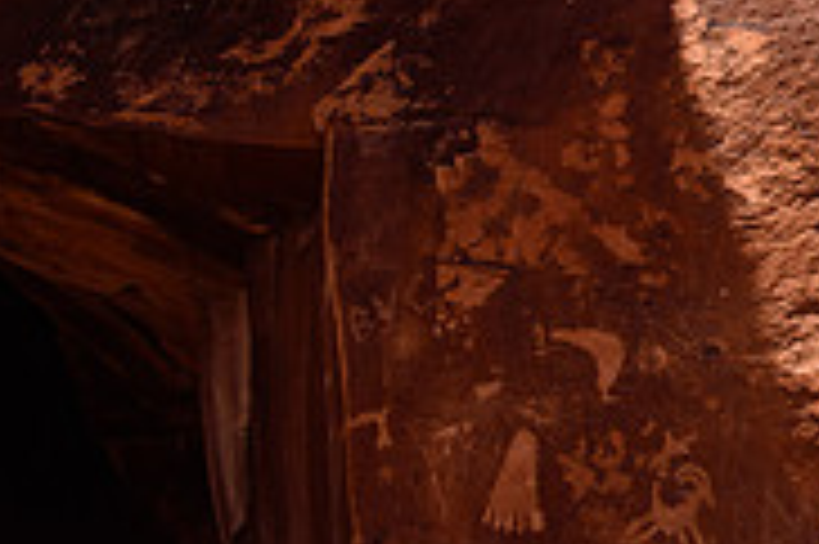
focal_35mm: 86
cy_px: 25
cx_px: 1040
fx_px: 1955
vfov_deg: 15.6
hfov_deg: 21.6
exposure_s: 1/60
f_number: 11
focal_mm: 18
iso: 400
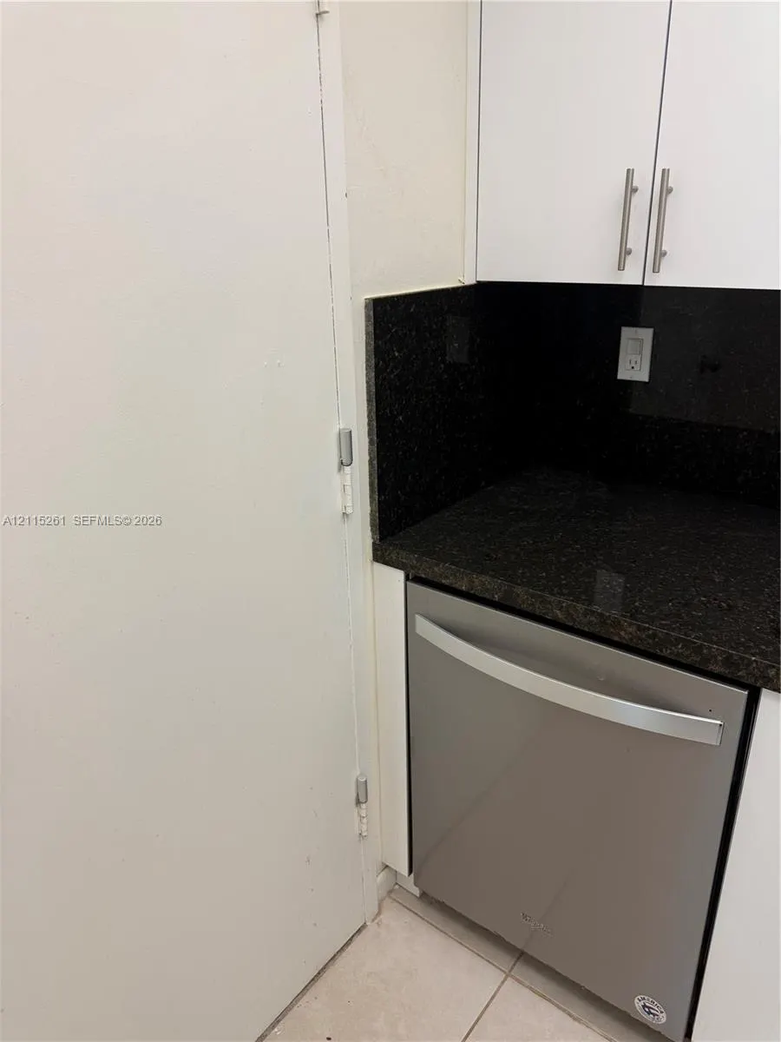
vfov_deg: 71.6
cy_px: 521
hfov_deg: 56.8
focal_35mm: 24
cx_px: 390
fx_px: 722
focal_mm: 6.76
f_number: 1.78
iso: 125
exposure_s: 1/60
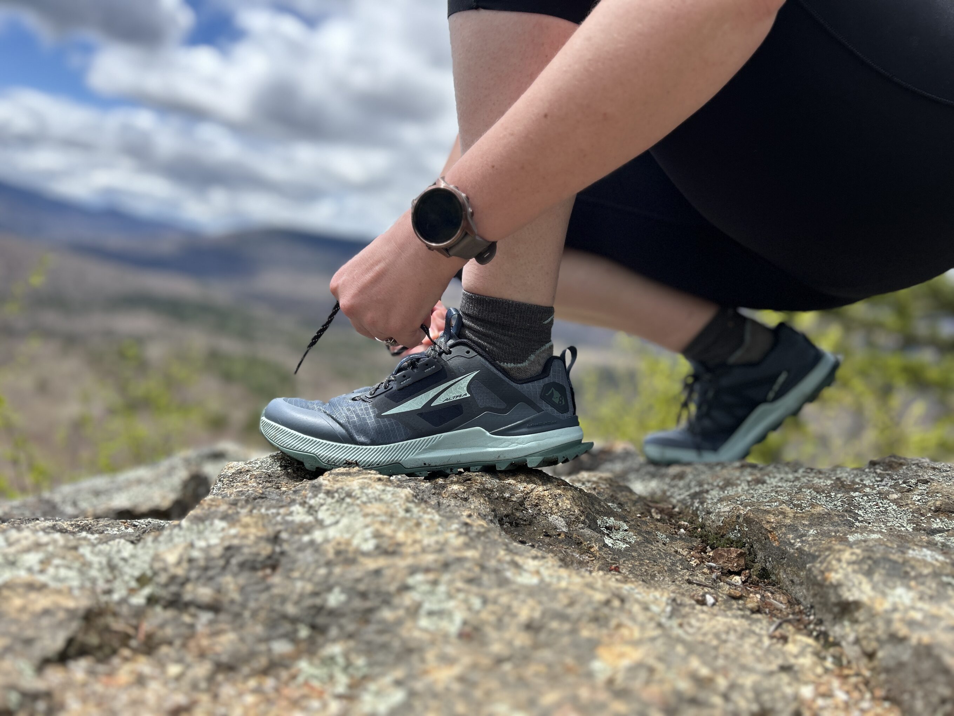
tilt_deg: -6.8
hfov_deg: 67.3
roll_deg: -9.1
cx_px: 477
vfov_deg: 53.1
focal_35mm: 26
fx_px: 717
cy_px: 358
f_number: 1.5
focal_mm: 5.7
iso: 50
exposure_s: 1/2457
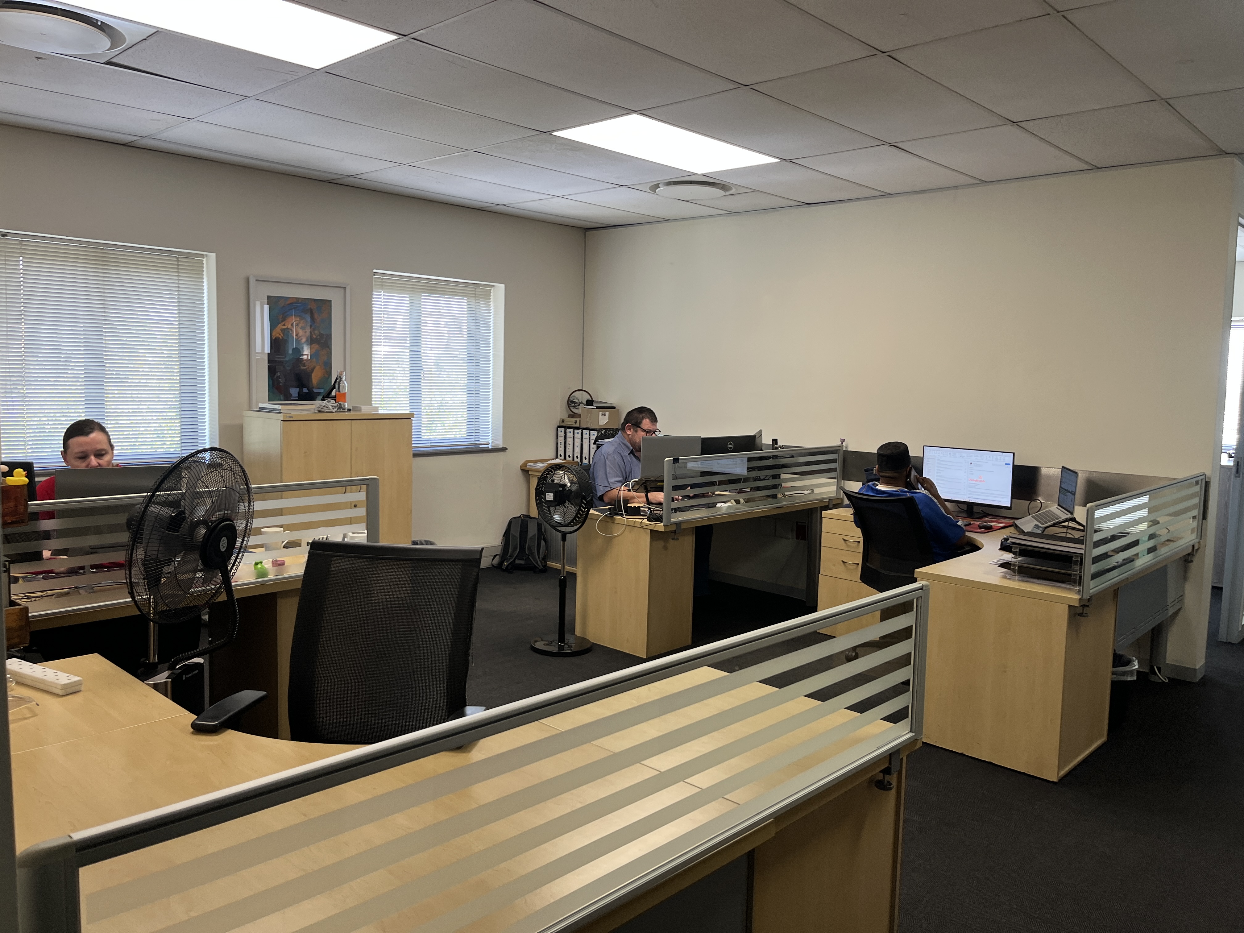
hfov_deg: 67.3
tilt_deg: -4.5
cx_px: 622
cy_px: 466
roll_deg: -2.3
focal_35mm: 26
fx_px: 934
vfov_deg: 53.1
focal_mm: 5.1
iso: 80
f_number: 1.6
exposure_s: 1/100
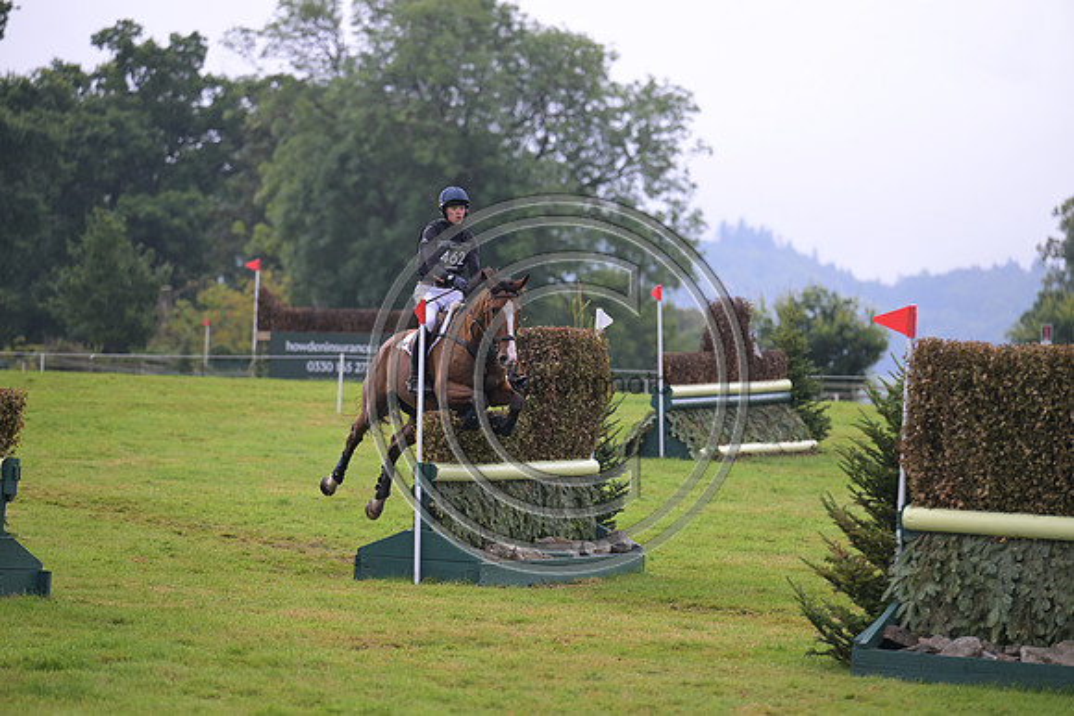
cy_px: 358
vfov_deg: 6.9
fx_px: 5968
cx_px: 537
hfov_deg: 10.3
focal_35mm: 200
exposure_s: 1/1250
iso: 1100
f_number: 3.5
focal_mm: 200
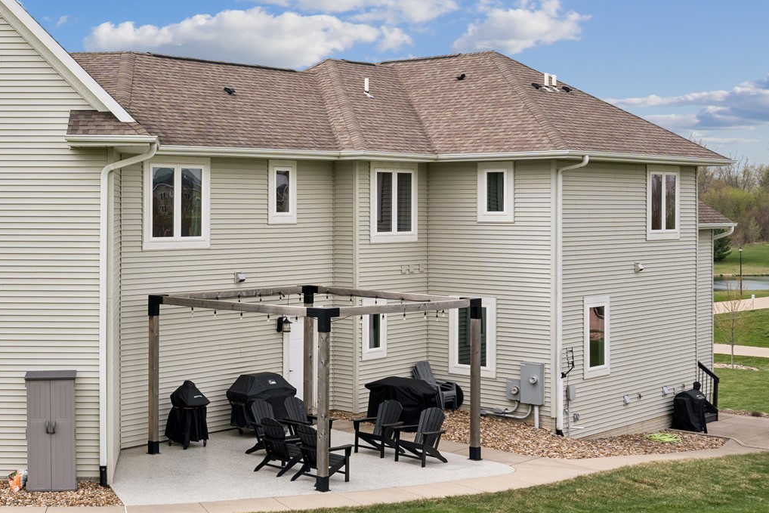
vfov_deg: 24.6
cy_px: 269
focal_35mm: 55
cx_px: 140
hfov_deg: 35.0
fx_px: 1175
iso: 400
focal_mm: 33
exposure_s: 1/1000
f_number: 9
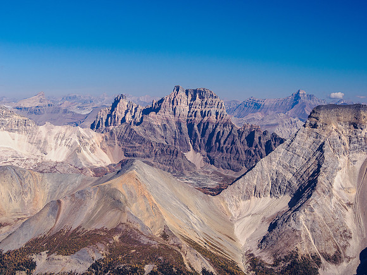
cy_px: 138
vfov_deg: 18.4
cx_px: 184
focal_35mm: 80
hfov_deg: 24.4
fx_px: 848
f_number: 8
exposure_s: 1/250
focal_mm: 40
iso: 200
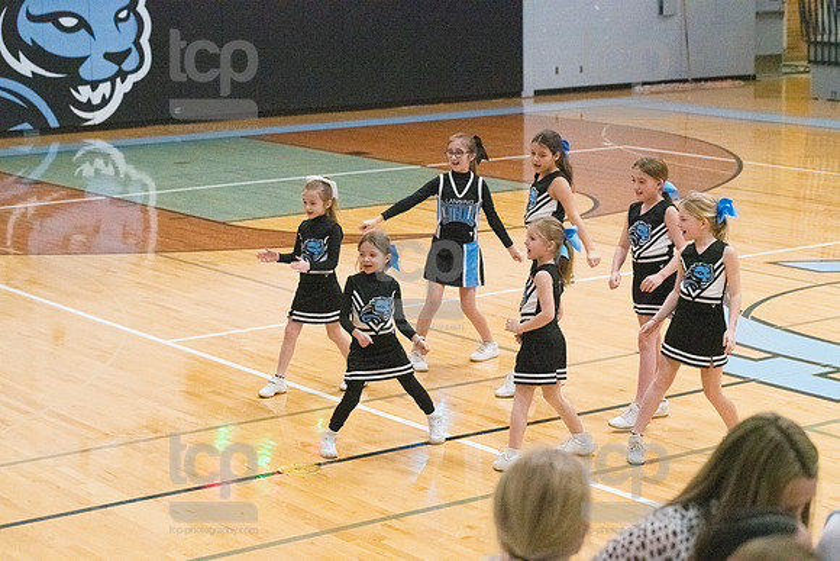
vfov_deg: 15.2
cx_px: 420
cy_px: 280
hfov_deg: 22.6
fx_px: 2100
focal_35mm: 90
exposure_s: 1/1250
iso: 10000
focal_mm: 90
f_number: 5
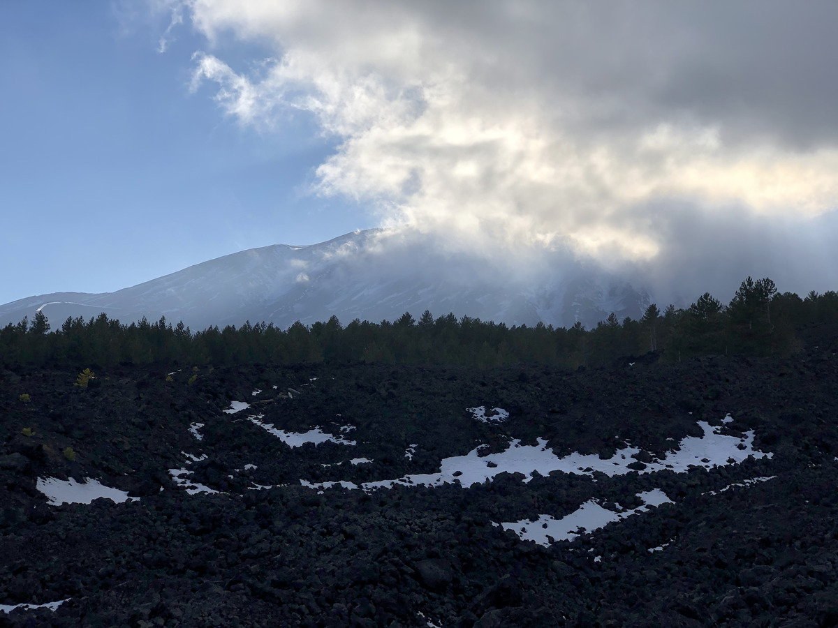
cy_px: 314
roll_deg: -2.1
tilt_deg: +8.5
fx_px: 1259
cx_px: 419
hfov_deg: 36.8
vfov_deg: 28.0
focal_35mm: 52
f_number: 2.4
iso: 16
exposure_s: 1/2825
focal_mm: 6
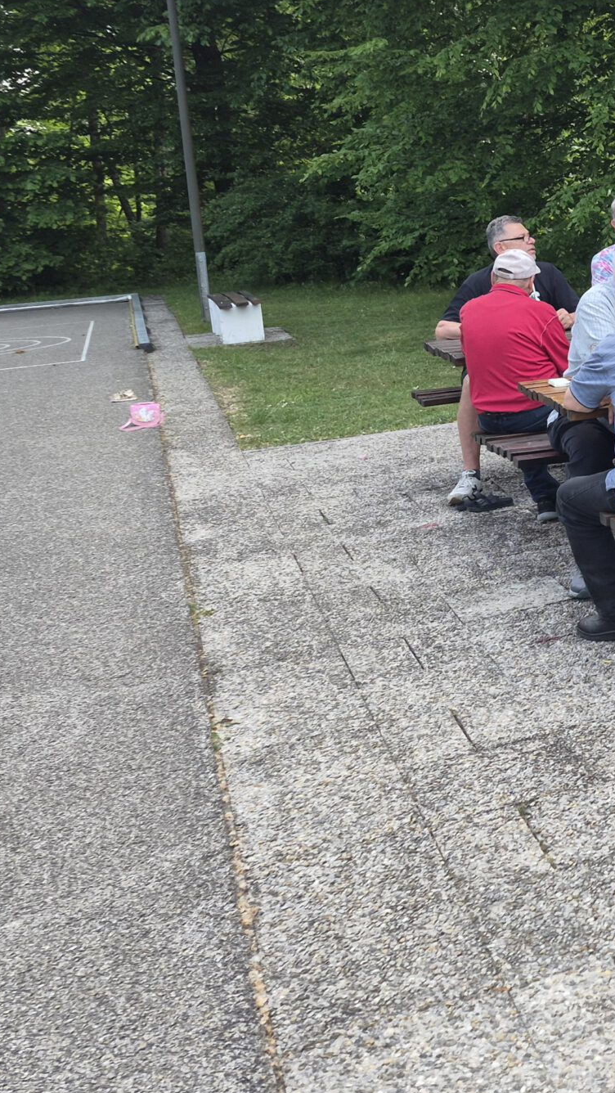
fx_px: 1391
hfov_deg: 21.8
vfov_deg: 42.1
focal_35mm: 48
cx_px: 855
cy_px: 330
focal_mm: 5.4
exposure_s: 1/180
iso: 32
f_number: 1.8
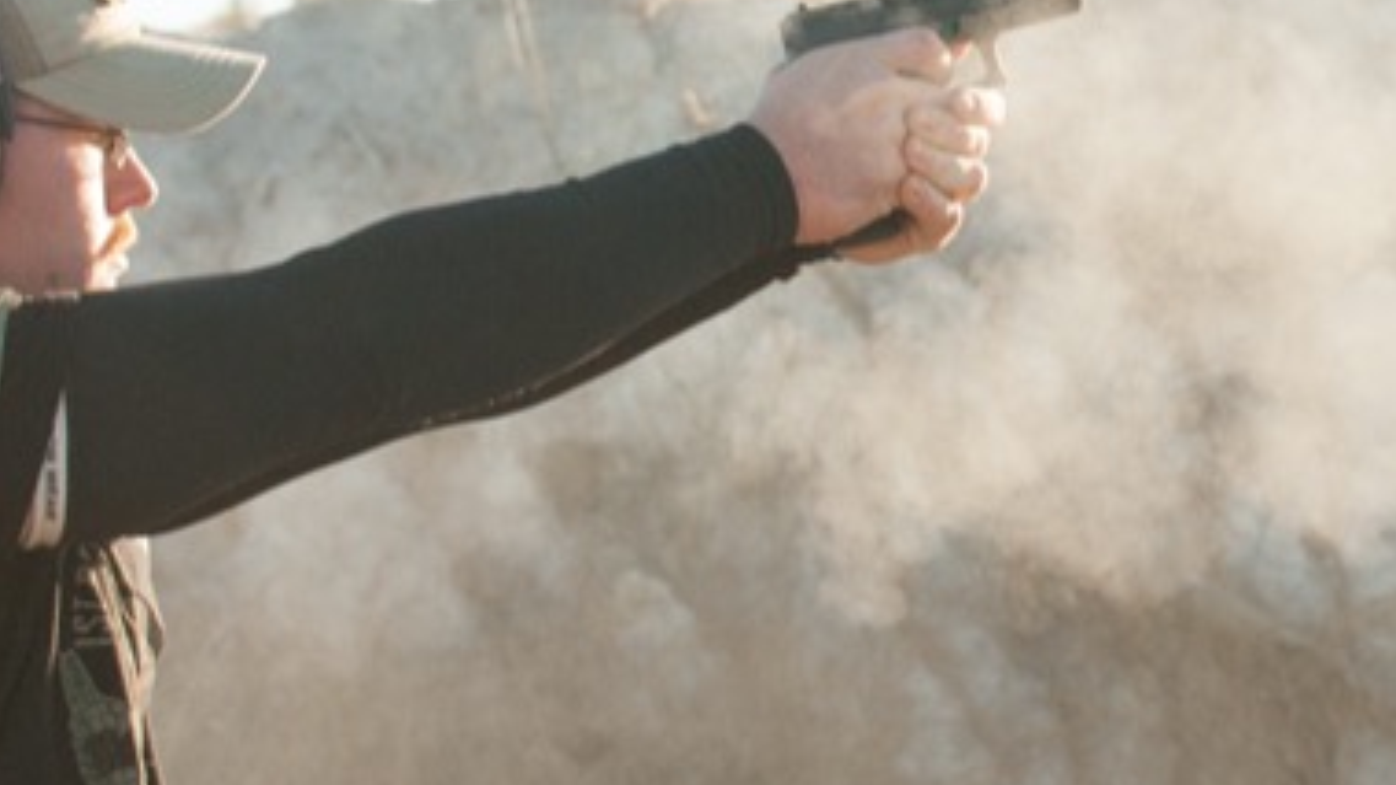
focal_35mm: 272
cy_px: 232
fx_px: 10066
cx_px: 1197
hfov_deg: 7.9
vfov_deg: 4.5
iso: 2000
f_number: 7.1
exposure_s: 1/1600
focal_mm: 82
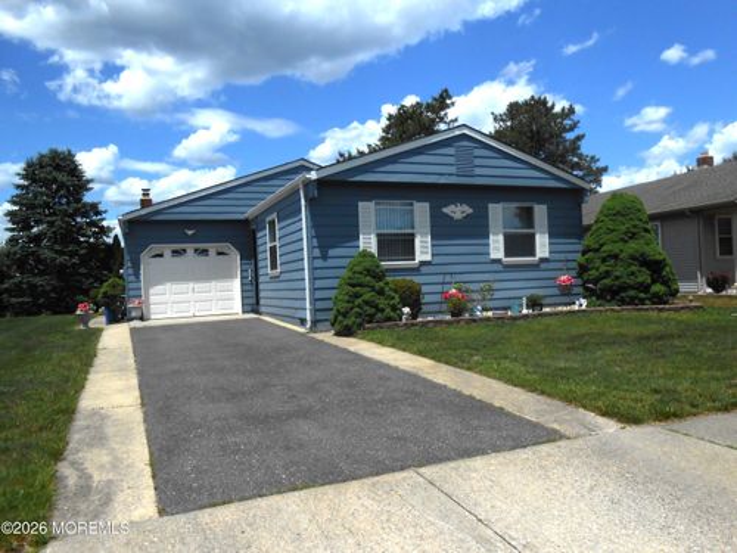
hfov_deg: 67.3
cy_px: 276
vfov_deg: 53.1
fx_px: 554
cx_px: 368
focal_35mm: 26
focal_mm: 4.6
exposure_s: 1/320
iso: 80
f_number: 11.5
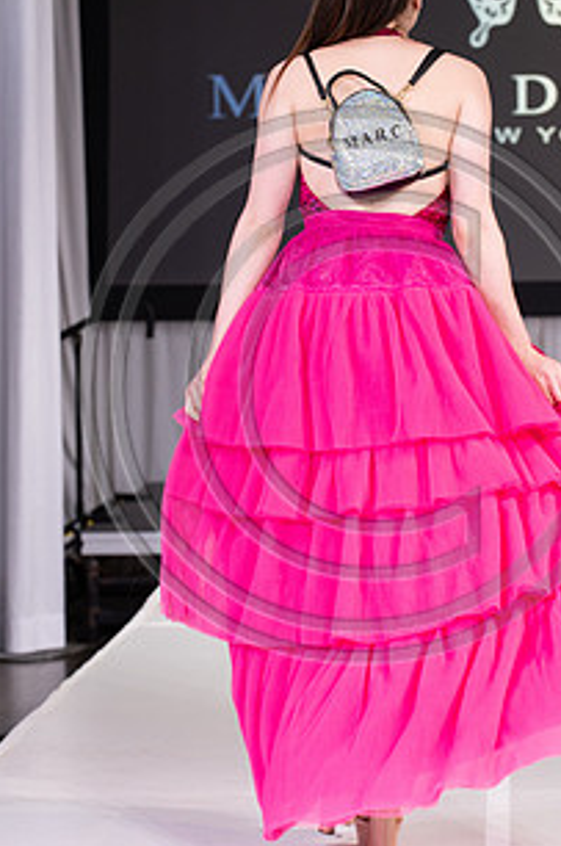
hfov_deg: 9.3
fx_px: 3448
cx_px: 361
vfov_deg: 14.0
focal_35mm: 147
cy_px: 384
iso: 2000
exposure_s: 1/400
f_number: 5.6
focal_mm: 100
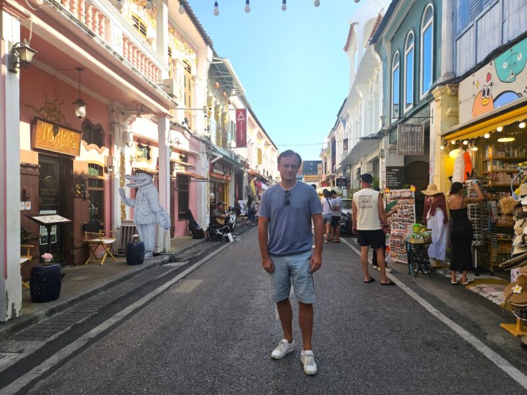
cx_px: 264
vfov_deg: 58.9
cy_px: 198
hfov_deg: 73.9
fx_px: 350
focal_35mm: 23
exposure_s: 1/1332
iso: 40
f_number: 1.8
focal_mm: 5.4
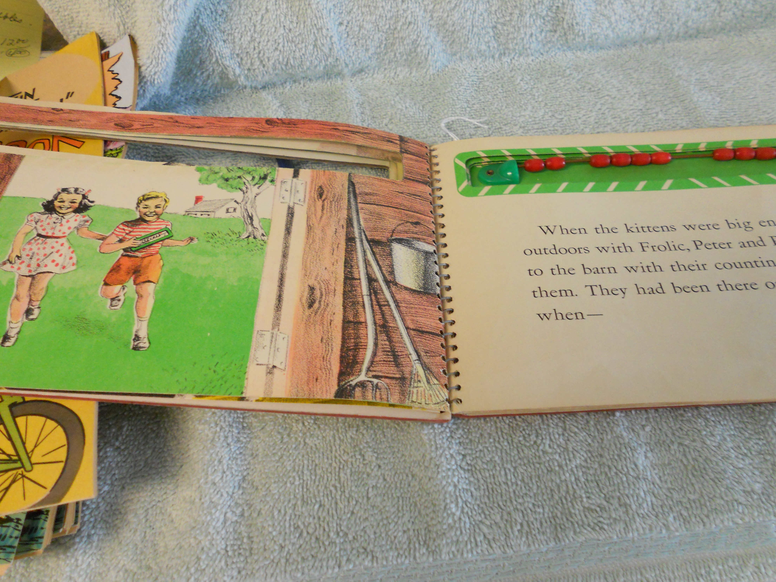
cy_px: 291
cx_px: 388
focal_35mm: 32
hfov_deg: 56.8
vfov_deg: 44.2
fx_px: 717
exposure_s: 1/30
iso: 400
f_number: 3.5
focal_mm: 5.8
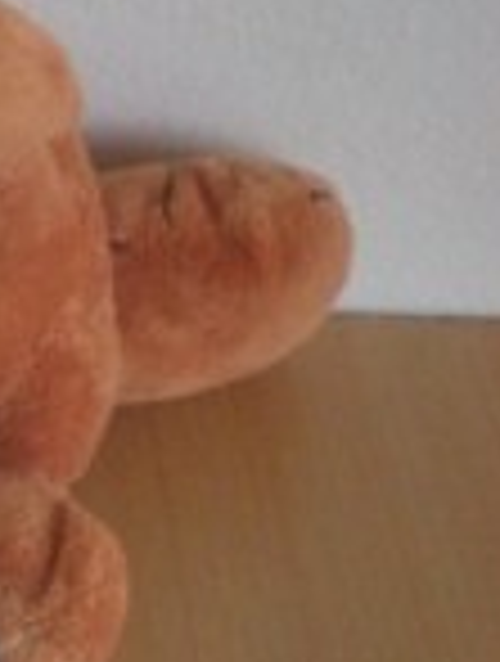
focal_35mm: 134
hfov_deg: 10.5
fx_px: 2570
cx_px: -365
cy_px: 351
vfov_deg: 14.7
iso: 399
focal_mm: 6.3
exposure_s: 1/8
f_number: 3.1
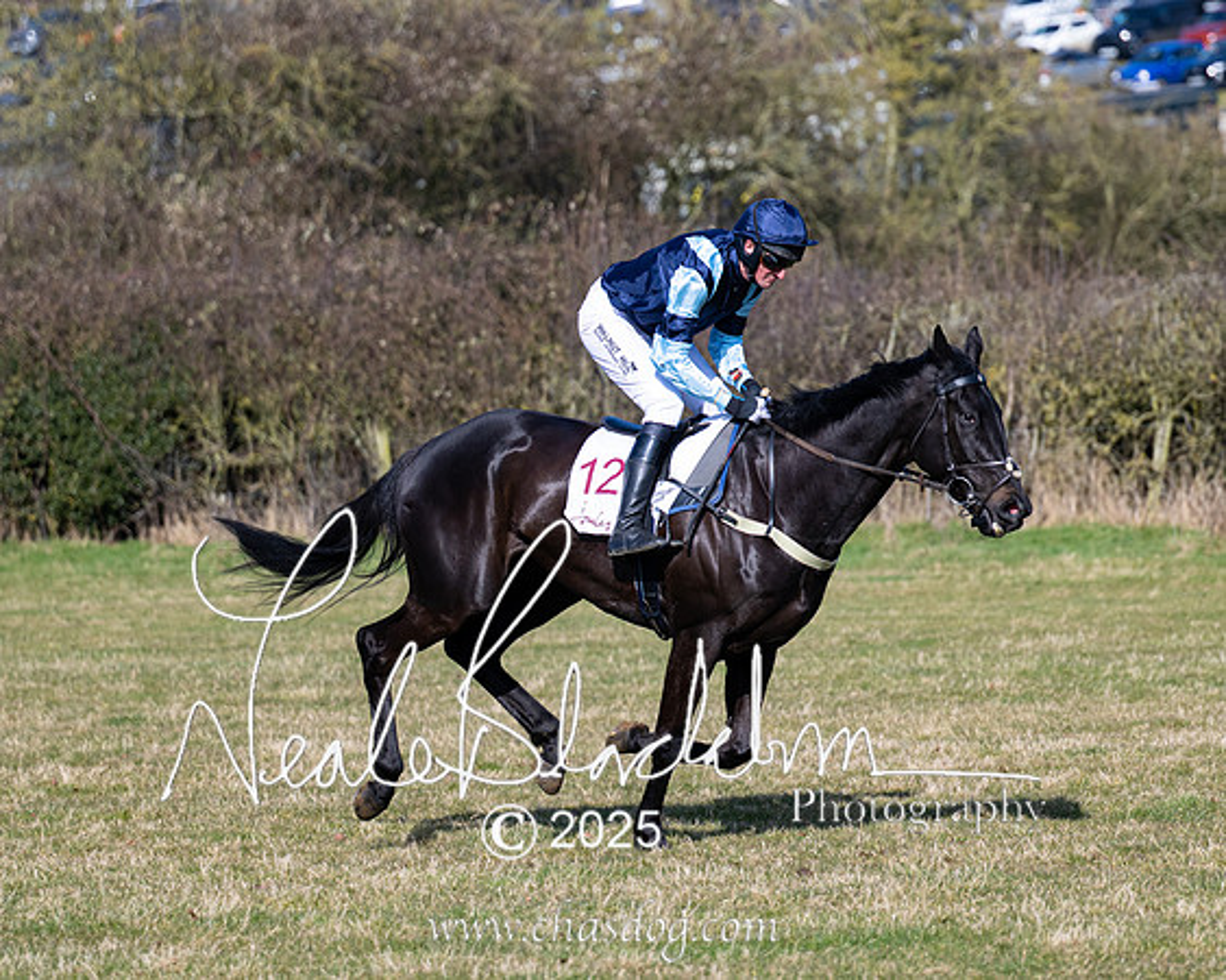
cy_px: 490
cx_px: 574
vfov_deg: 7.6
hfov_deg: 9.5
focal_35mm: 203
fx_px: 7356
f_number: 2.8
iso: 200
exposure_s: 1/4000
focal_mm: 120
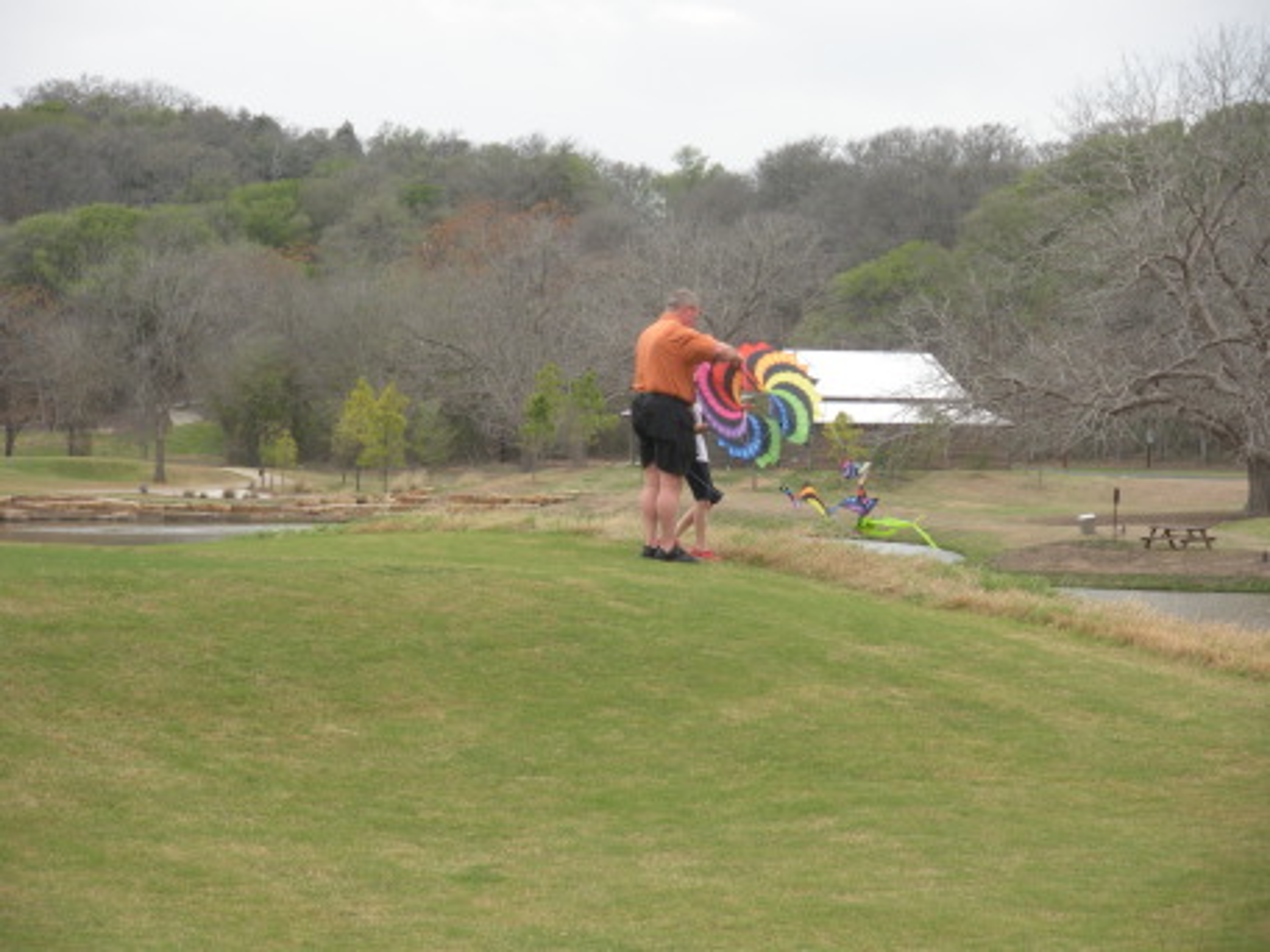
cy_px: 476
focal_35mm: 121
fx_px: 4439
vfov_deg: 12.2
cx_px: 635
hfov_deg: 16.3
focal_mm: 21.2
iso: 149
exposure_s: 1/102
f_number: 5.3
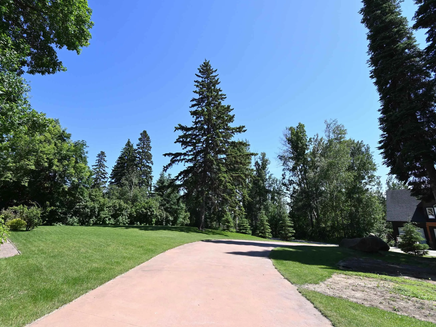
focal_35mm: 17
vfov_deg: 74.7
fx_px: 214
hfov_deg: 90.6
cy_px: 156
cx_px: 192
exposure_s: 1/250
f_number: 6.3
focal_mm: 10
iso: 100
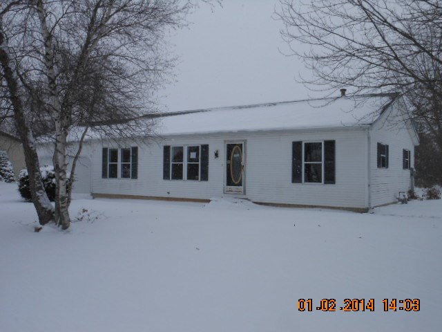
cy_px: 166
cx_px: 221
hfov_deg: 55.4
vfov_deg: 42.9
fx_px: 421
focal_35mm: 33
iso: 80
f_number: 4
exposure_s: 1/1250
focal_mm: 5.9
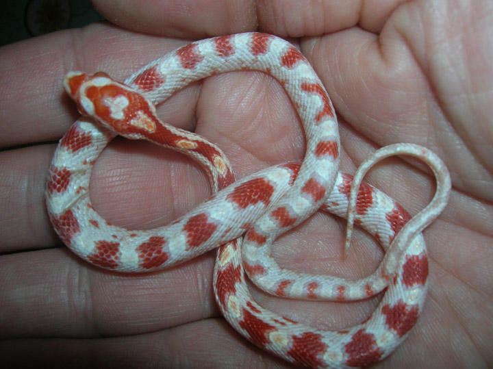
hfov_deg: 54.0
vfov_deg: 41.7
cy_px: 184
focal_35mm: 34
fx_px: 484
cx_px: 246
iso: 50
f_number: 4.9
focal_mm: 5.7
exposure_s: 1/60.1
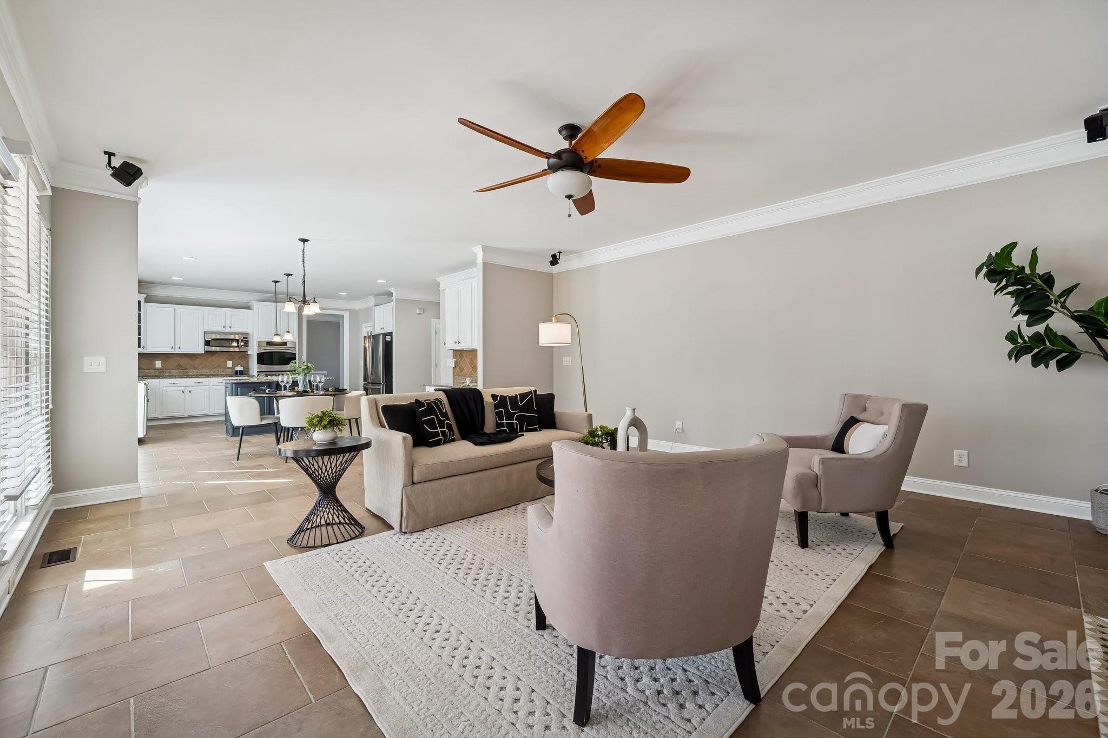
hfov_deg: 104.3
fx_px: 431
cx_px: 554
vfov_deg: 81.2
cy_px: 369
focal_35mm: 14
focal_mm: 14
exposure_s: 1/15
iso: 160
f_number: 7.1
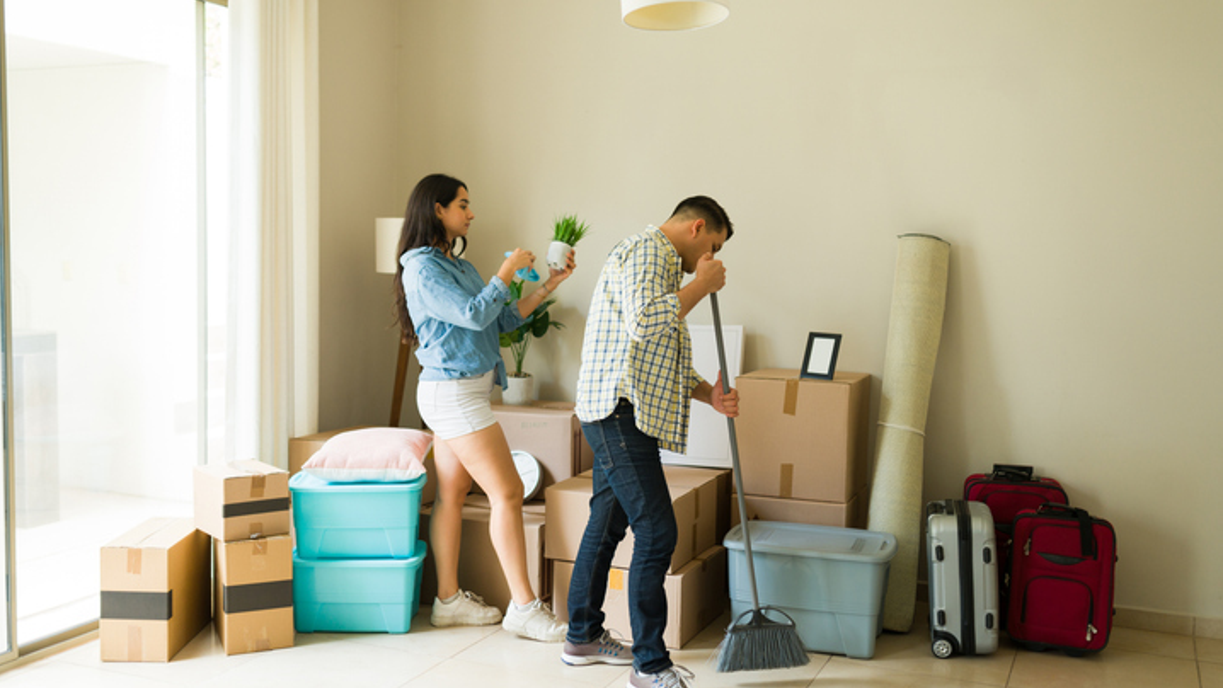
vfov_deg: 32.0
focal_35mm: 37
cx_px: 608
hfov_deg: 54.0
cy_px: 343
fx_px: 1200
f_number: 1.8
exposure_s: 1/160
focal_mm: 35
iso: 320
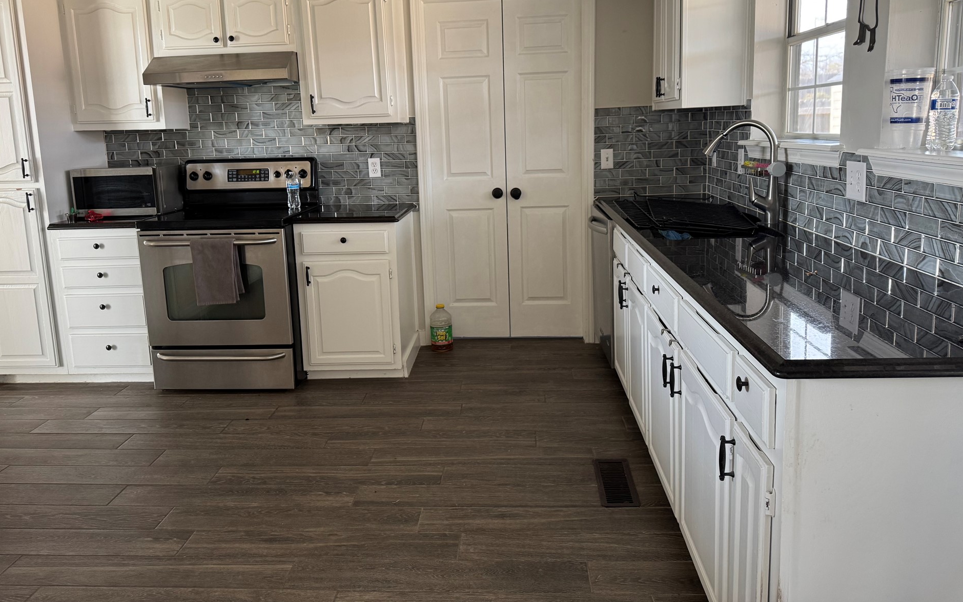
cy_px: 235
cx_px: 473
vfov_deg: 47.3
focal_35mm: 26
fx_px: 682
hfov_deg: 70.4
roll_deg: +2.1
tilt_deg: -9.7
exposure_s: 1/84
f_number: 1.78
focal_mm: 6.76
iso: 200
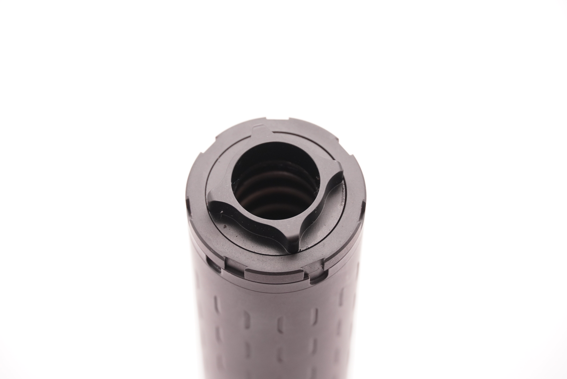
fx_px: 1725
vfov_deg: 12.5
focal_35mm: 110
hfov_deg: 18.7
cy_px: 190
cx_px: 284
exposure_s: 1/125
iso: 800
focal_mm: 73
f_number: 5.6
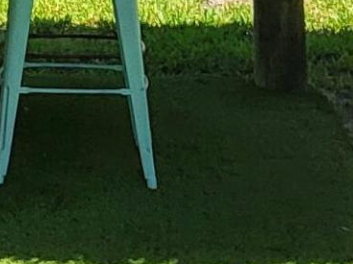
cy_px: -226
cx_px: -309
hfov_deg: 9.2
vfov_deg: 7.1
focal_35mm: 204
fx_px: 2080
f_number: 1.8
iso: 50
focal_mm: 4.25
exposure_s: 1/1686
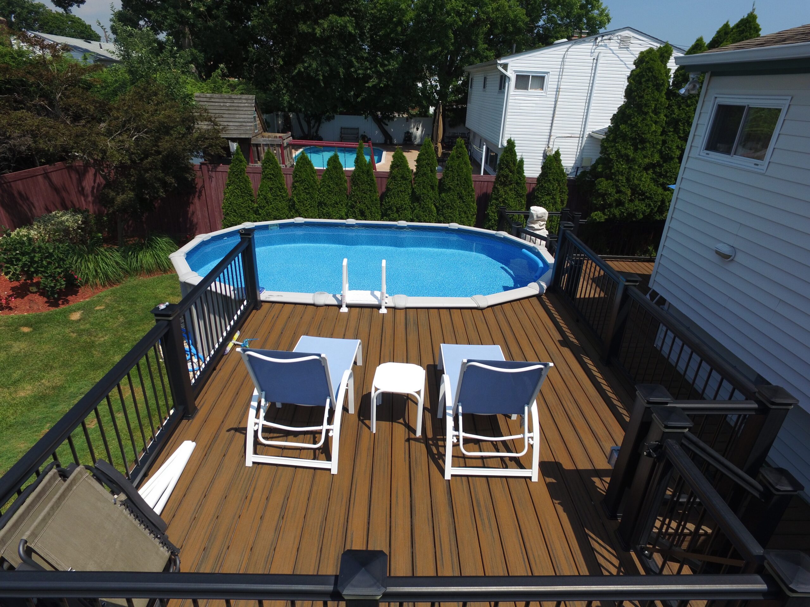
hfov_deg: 81.7
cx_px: 405
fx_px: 468
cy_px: 304
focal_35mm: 20
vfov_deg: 66.0
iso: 100
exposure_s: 1/504
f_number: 2.8
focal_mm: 3.61
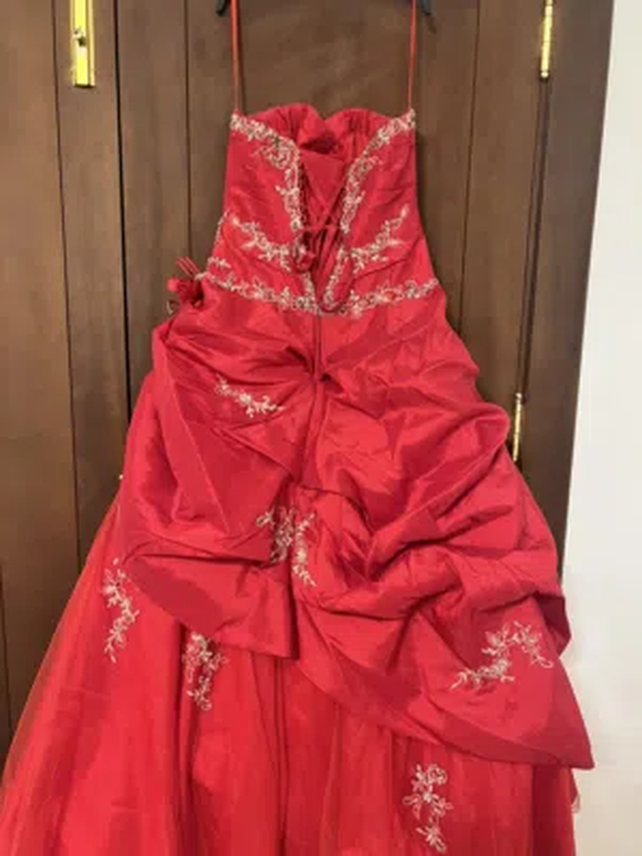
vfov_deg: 67.3
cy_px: 428
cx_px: 321
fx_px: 643
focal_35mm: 26
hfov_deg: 53.1
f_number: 1.5
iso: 500
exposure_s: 1/50
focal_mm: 5.7
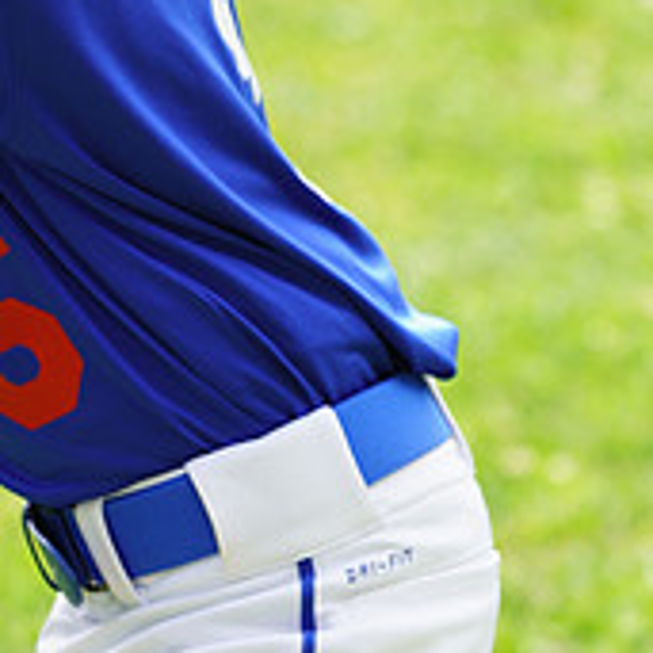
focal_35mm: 569
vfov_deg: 3.1
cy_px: -221
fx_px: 12144
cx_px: -57
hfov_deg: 3.1
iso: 200
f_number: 6.3
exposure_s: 1/200
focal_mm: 198
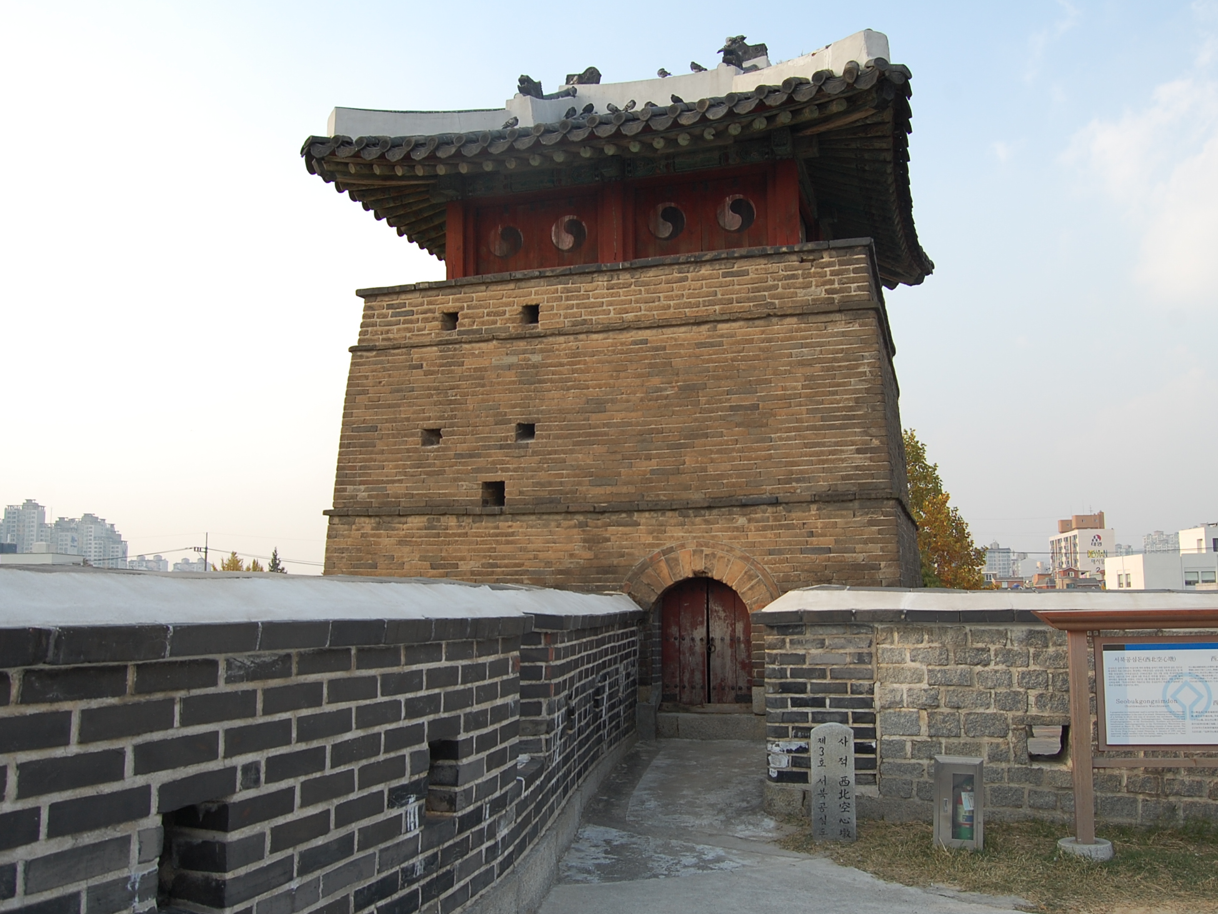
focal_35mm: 30
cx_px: 631
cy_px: 465
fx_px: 1056
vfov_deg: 46.8
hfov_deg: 59.9
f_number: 8
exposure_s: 1/200
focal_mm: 18
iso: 200
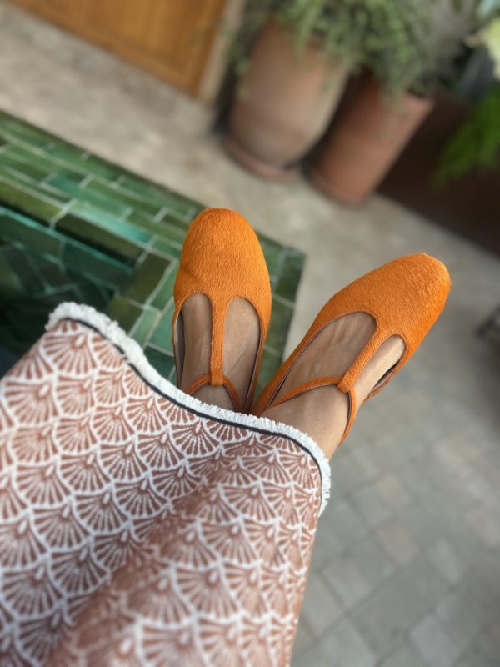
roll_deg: -28.2
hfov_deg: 53.1
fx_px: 501
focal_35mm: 26
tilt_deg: -37.6
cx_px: 250
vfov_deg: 67.3
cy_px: 334
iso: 125
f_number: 1.5
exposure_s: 1/73
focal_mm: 5.7
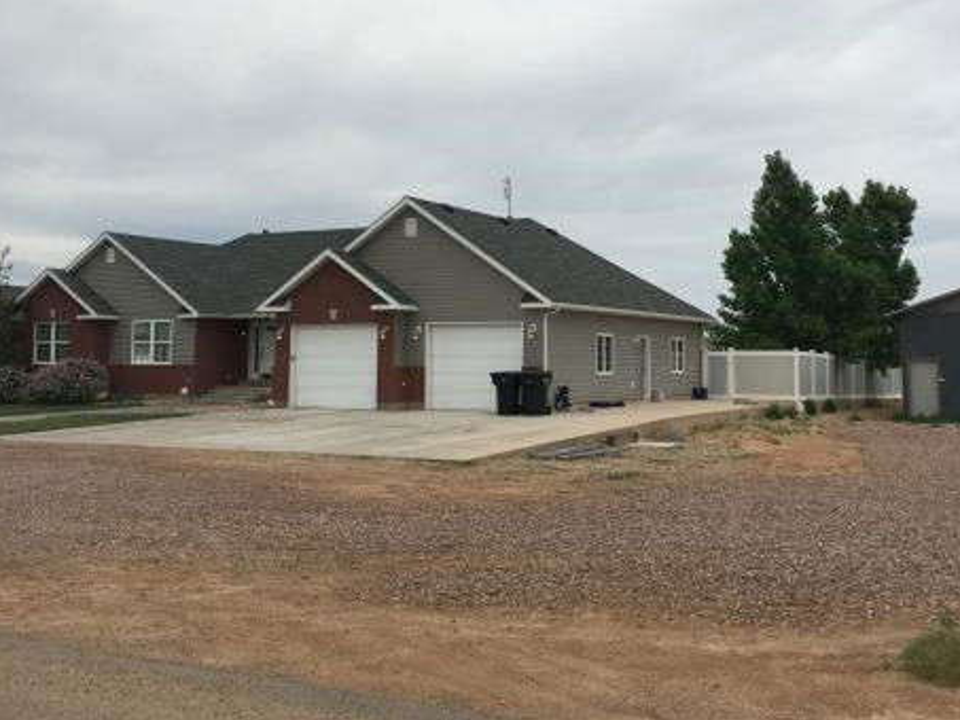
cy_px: 250
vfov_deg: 34.9
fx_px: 1137
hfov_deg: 45.6
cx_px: 555
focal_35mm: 41
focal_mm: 4.15
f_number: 2.2
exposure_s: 1/3205
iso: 25
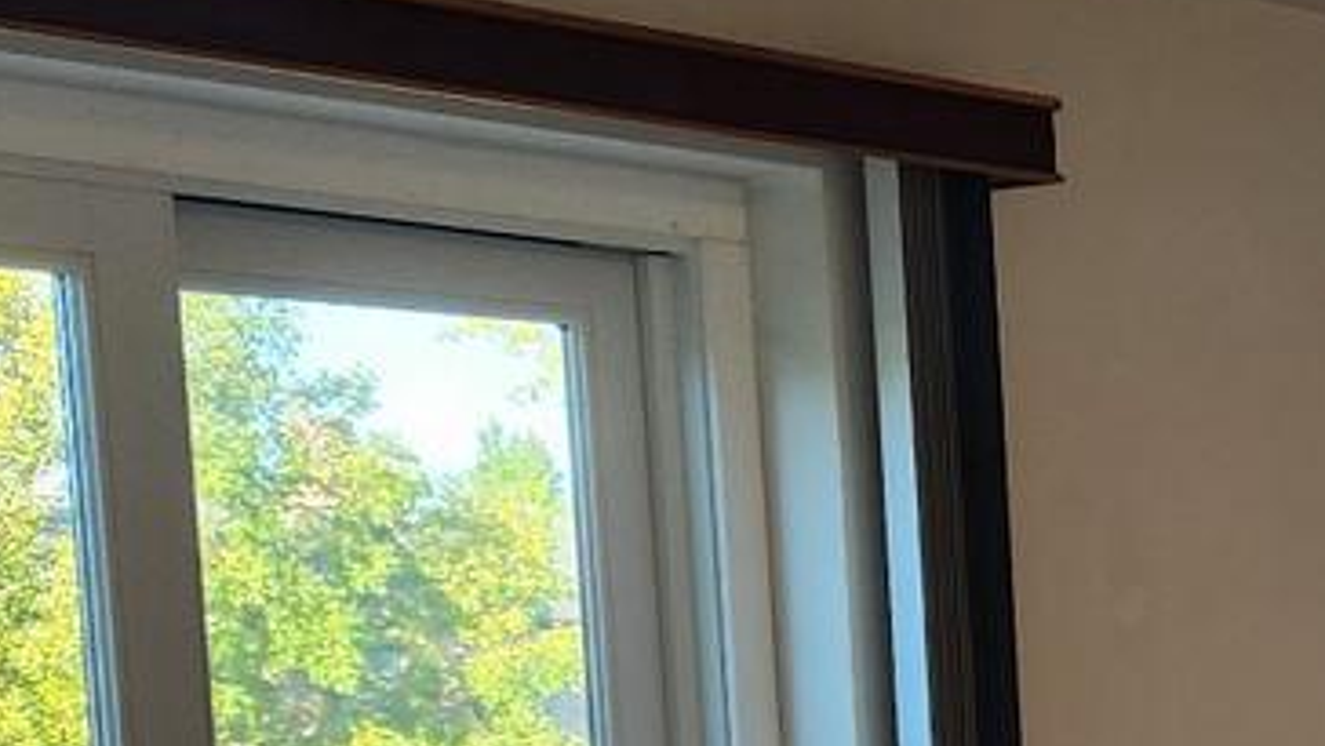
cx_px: 1900
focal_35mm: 99
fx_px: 3479
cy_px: 1095
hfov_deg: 19.3
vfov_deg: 11.7
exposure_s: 1/120
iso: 160
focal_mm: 5.4
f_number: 1.8
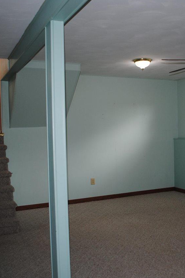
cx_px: 134
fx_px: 316
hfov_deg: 32.1
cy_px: 138
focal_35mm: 41
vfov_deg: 47.4
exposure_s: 1/60
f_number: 3.5
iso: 200
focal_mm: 18
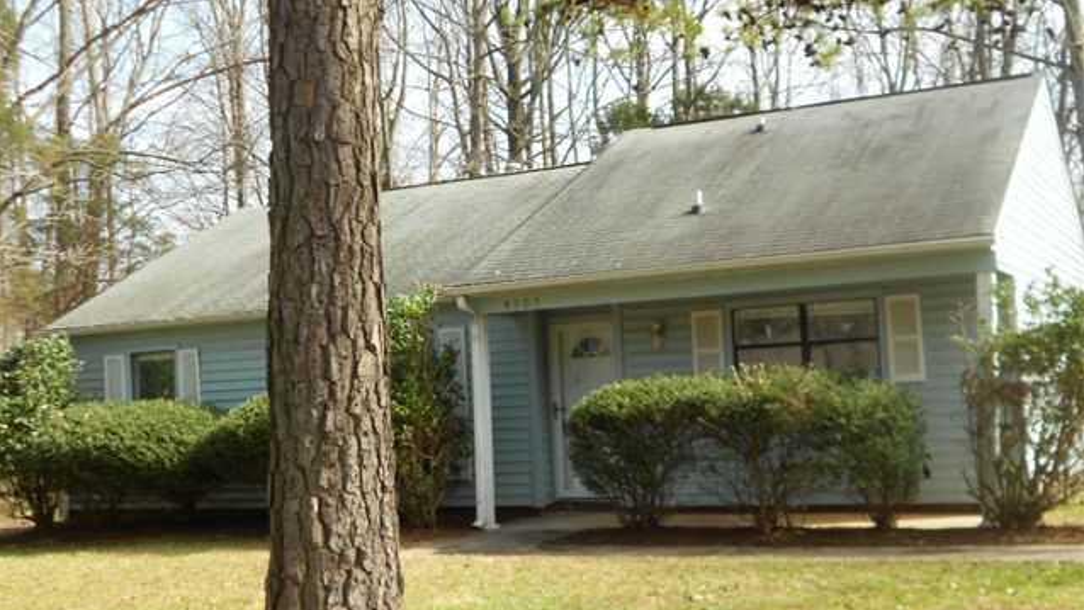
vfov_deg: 25.4
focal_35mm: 47
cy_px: 352
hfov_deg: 43.7
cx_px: 542
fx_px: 1351
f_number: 4.2
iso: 80
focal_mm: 7.7
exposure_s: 1/160
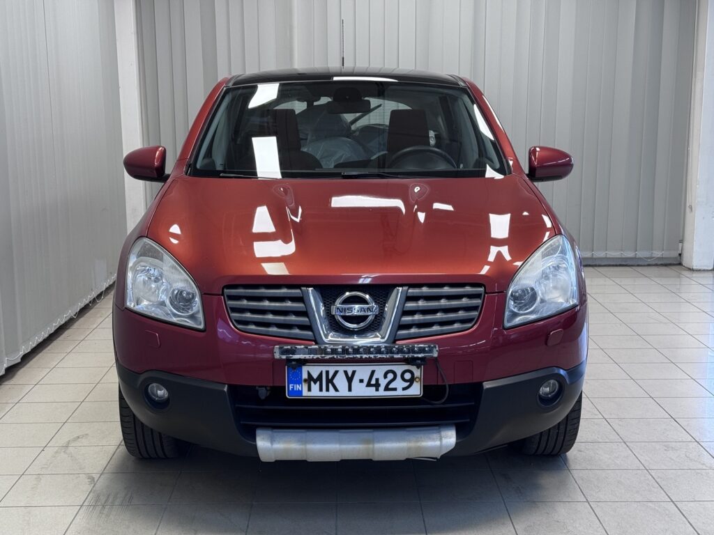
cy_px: 268
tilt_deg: -9.9
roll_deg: +0.0
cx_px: 357
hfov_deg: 39.7
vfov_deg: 30.3
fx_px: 990
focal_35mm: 48
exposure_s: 1/100
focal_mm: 6.76
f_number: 1.78
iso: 100
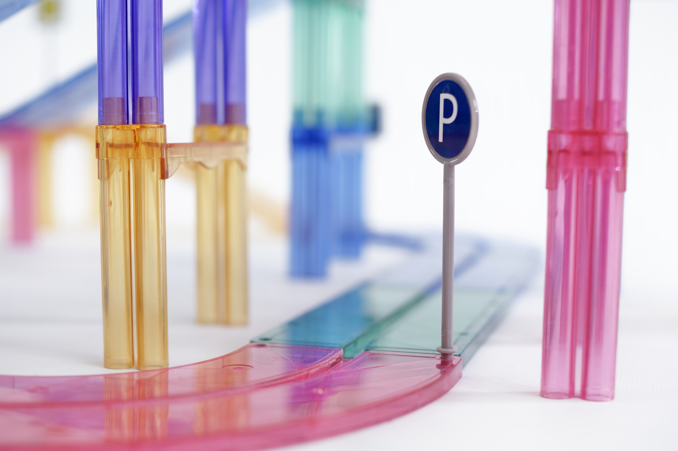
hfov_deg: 37.9
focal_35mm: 52
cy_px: 226
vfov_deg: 25.7
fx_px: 988
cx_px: 339
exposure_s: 1/20
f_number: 2.8
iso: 200
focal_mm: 35
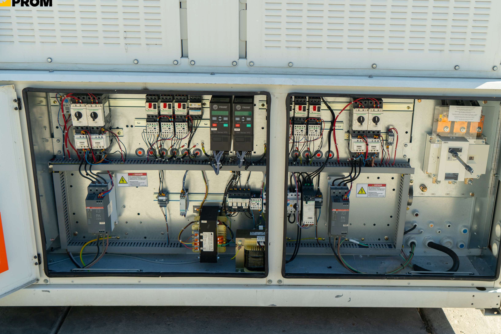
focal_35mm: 40
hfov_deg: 48.3
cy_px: 176
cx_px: 286
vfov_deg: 33.4
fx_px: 557
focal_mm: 32
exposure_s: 1/200
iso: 100
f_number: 4
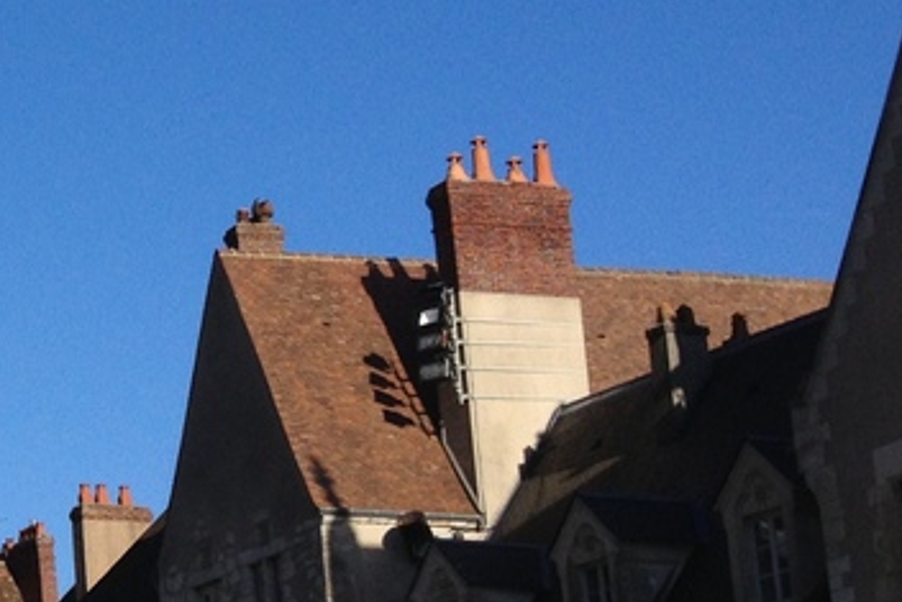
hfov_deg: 15.0
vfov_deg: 11.1
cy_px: 395
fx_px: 3108
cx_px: -536
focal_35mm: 124
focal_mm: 4.28
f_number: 2.4
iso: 50
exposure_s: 1/2123
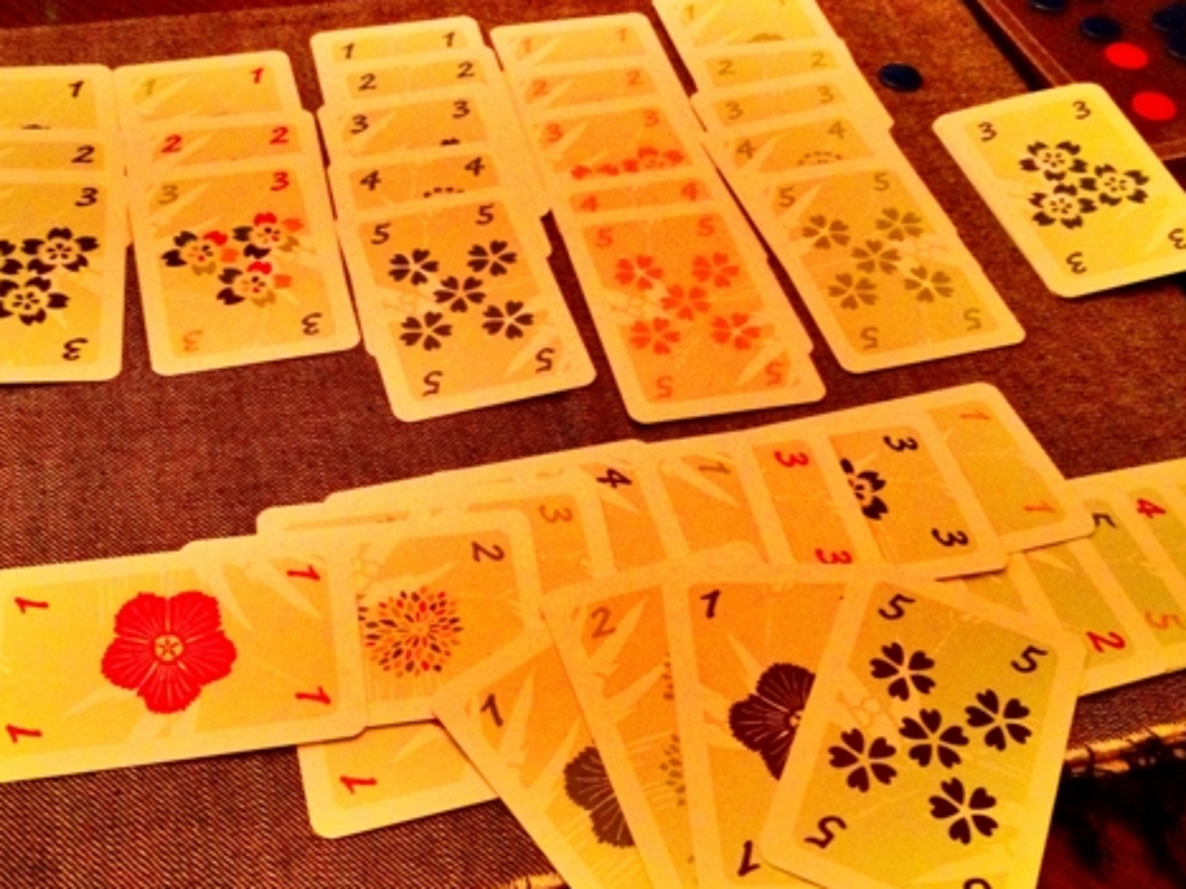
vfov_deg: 30.2
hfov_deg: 39.6
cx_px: 541
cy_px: 409
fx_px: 1644
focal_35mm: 48
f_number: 2.4
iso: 500
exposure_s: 1/15
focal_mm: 4.28
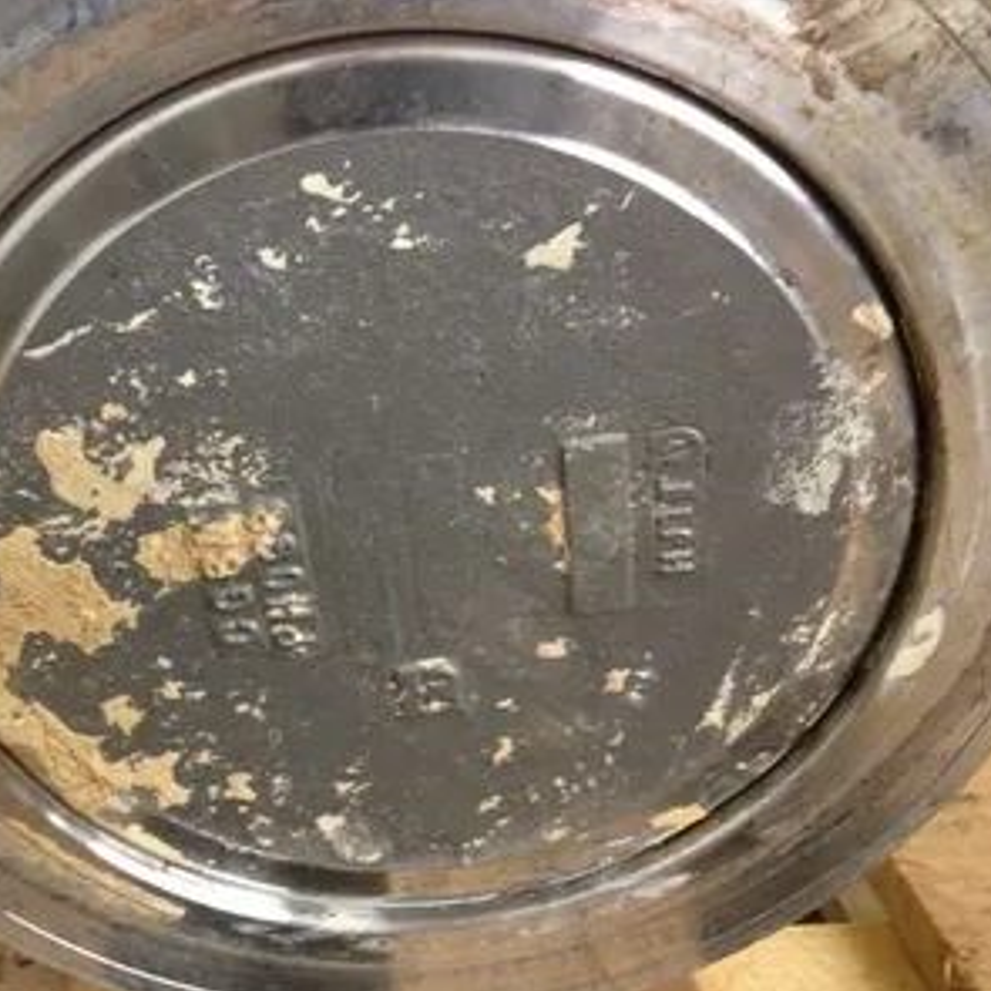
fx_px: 1360
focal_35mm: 42
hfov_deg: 39.8
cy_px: 501
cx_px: 373
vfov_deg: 40.0
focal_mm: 4.28
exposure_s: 1/20
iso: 320
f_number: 2.4
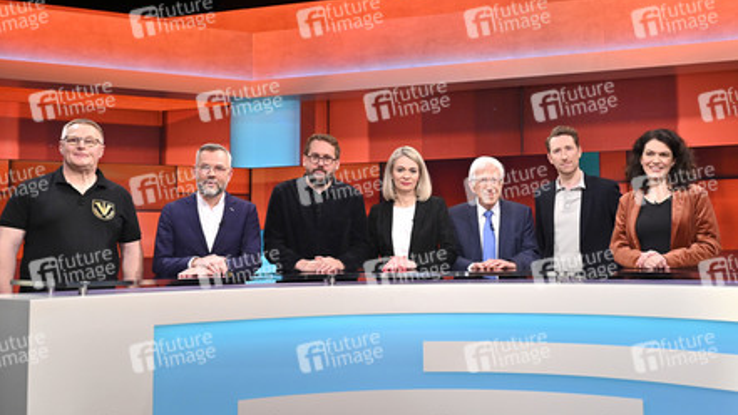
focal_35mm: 30
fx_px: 587
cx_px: 362
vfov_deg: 38.9
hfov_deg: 64.3
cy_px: 228
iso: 1600
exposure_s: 1/200
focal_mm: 28
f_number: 4
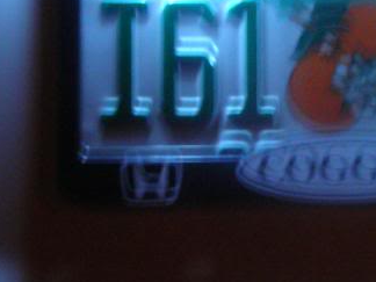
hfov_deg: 16.1
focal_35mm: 120
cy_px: 48
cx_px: 386
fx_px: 1303
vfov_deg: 12.3
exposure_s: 1/3
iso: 200
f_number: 3.2
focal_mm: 6.3
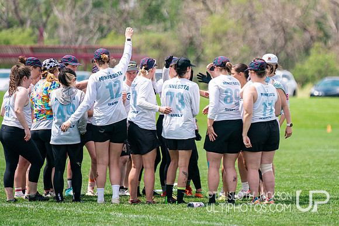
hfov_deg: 6.7
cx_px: 256
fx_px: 2873
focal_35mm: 305
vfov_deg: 4.5
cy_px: 100
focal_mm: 200
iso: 640
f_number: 2.8
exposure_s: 1/12800
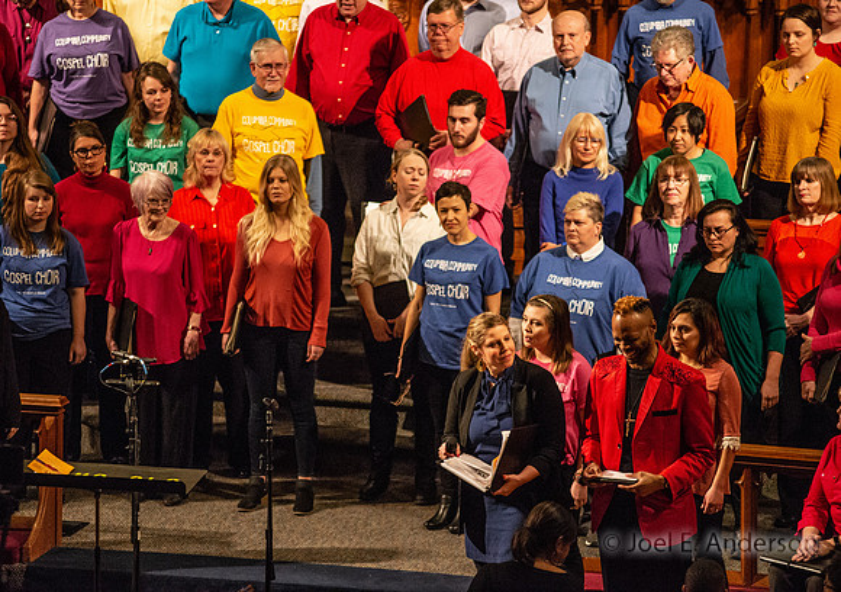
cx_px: 392
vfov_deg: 6.8
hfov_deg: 9.6
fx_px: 4988
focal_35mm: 210
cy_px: 292
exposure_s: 1/250
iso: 6400
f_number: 2.8
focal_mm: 200
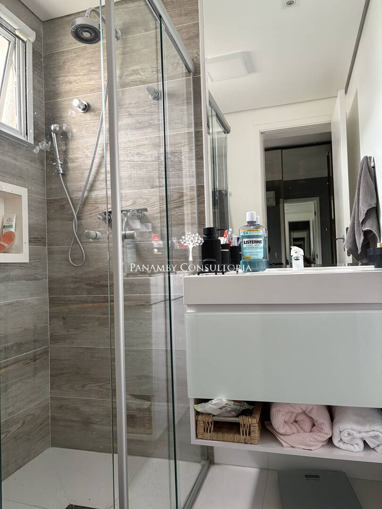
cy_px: 254
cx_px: 191
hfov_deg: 53.1
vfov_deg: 67.3
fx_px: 383
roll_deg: +1.3
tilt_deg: +3.5
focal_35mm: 26
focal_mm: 5.96
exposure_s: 1/60
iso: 250
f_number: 1.6
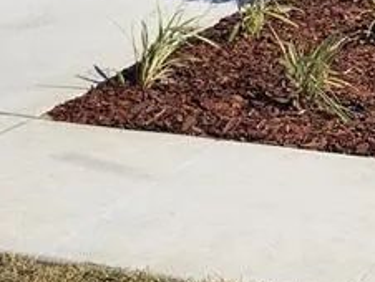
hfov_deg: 18.5
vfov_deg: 13.9
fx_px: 1128
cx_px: 358
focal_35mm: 104
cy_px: -53
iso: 12
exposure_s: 1/1834
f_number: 1.8
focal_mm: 6.4
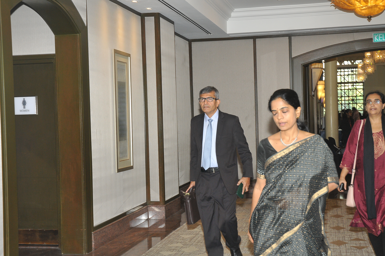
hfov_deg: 33.4
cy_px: 128
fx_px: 641
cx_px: 192
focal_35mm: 60
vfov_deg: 22.6
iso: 640
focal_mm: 40
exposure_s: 1/80
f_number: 5
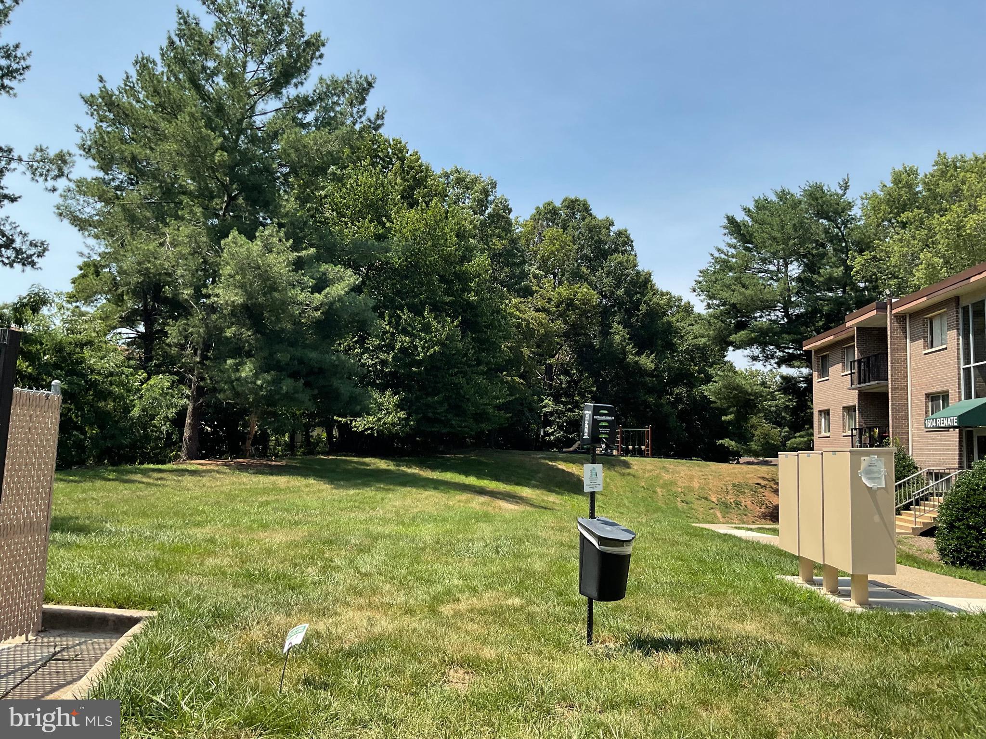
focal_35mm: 29
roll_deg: -1.0
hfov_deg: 61.7
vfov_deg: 48.2
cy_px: 370
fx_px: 826
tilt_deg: +7.0
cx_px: 493
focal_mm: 3
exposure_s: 1/1015
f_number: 1.8
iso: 16
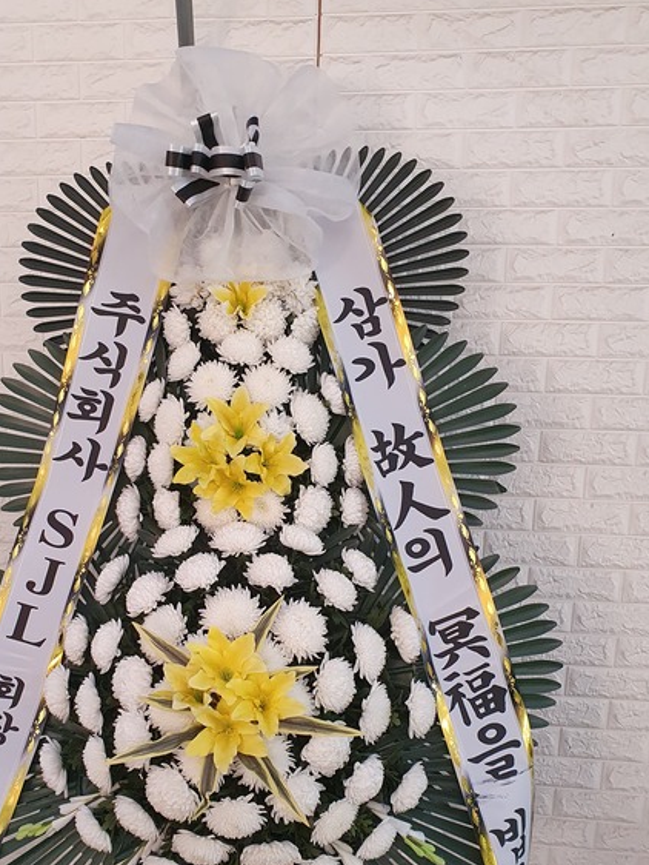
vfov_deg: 49.2
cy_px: 580
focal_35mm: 37
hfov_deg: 38.4
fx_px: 924
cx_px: 238
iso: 250
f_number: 2.4
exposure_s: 1/40
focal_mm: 4.32
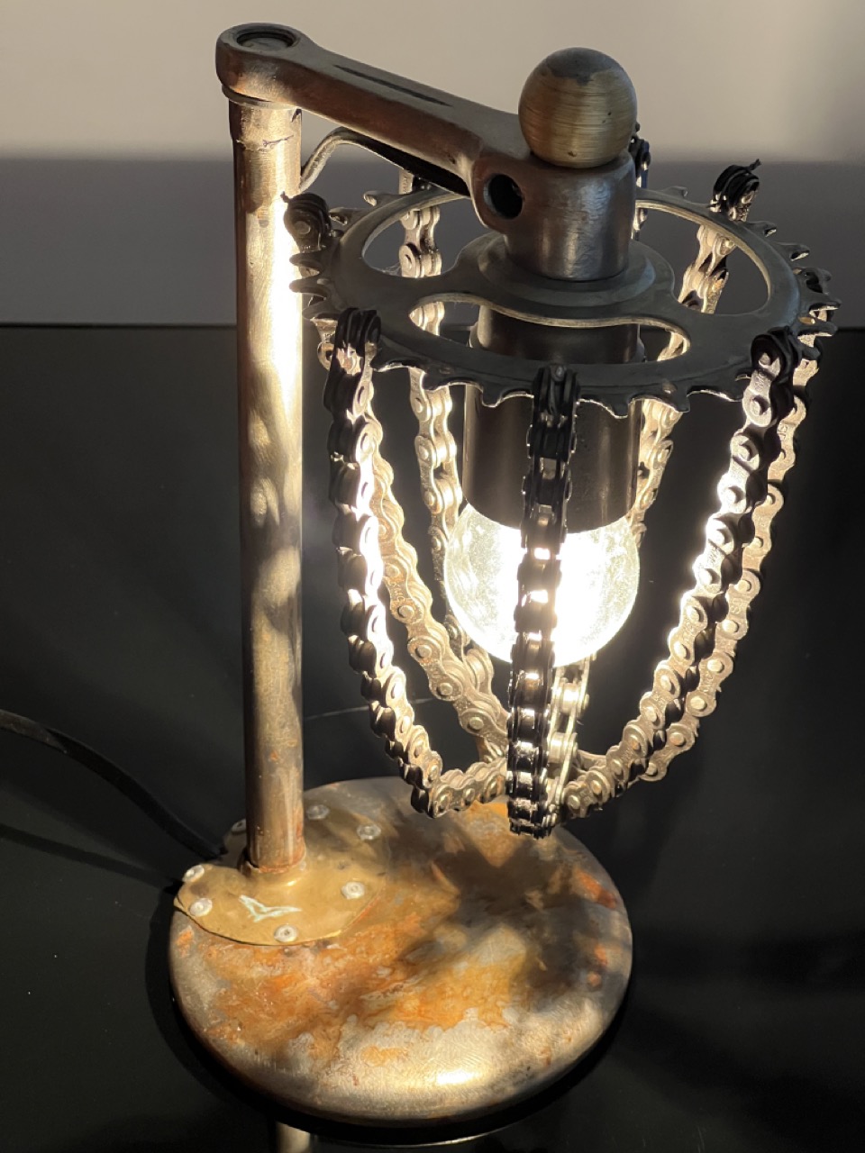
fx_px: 2565
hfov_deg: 19.1
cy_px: 576
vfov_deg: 25.3
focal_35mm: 77
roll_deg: +0.2
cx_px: 432
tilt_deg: -35.9
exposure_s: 1/50
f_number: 2.8
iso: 400
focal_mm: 9
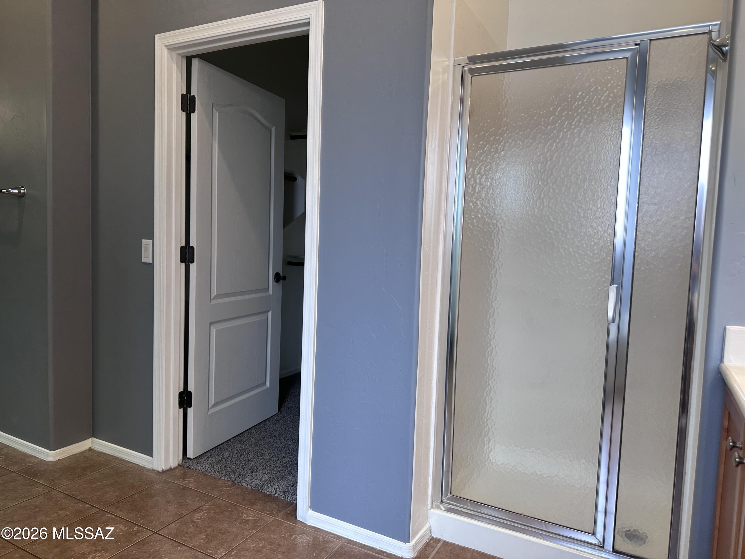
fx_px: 517
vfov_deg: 56.8
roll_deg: -2.1
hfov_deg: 71.6
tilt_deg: -3.4
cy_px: 280
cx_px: 372
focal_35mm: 24
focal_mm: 6.86
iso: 125
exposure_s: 1/120
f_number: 1.78
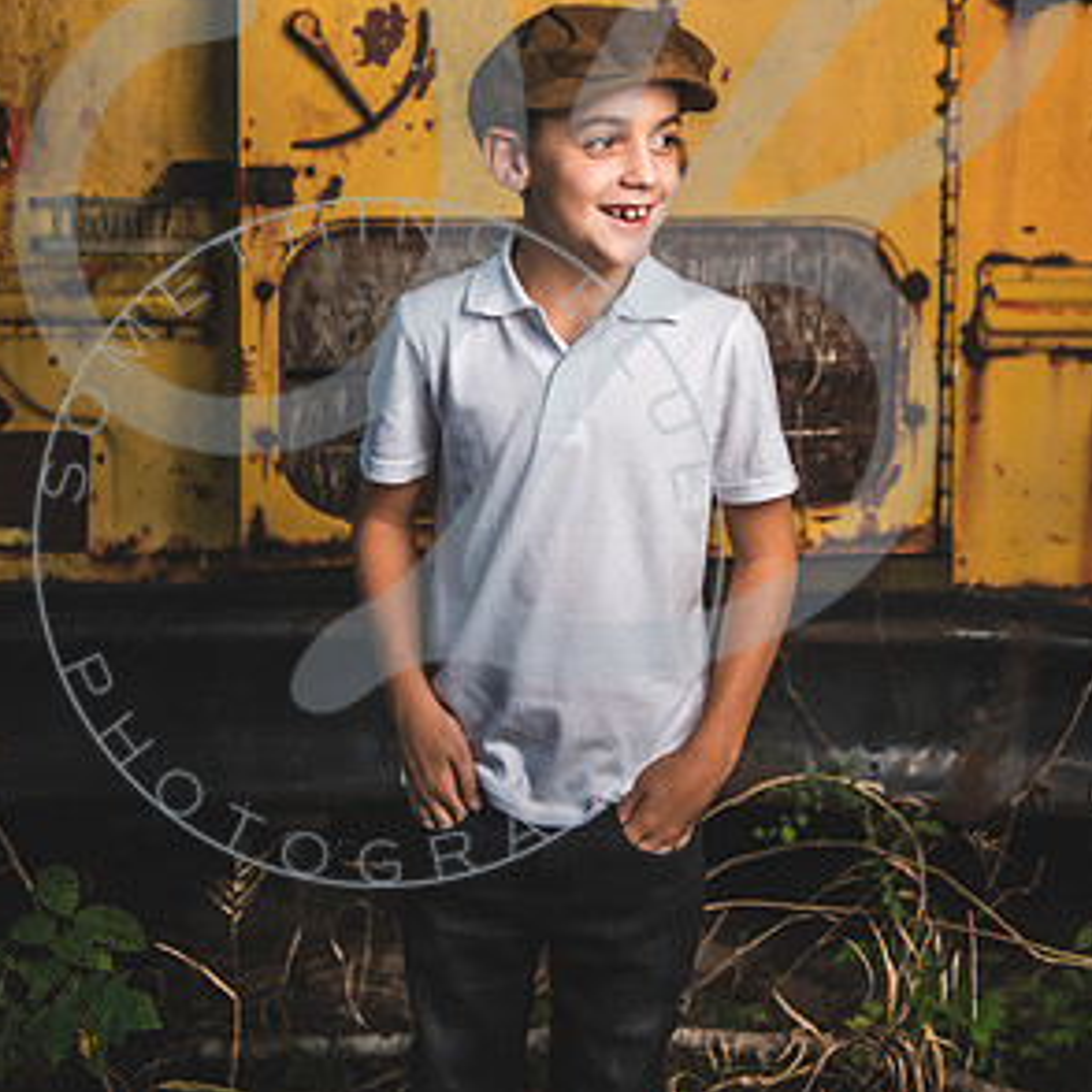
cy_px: 260
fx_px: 2320
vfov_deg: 26.1
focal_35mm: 65
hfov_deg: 26.5
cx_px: 546
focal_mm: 50
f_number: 2.8
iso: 100
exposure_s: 1/160
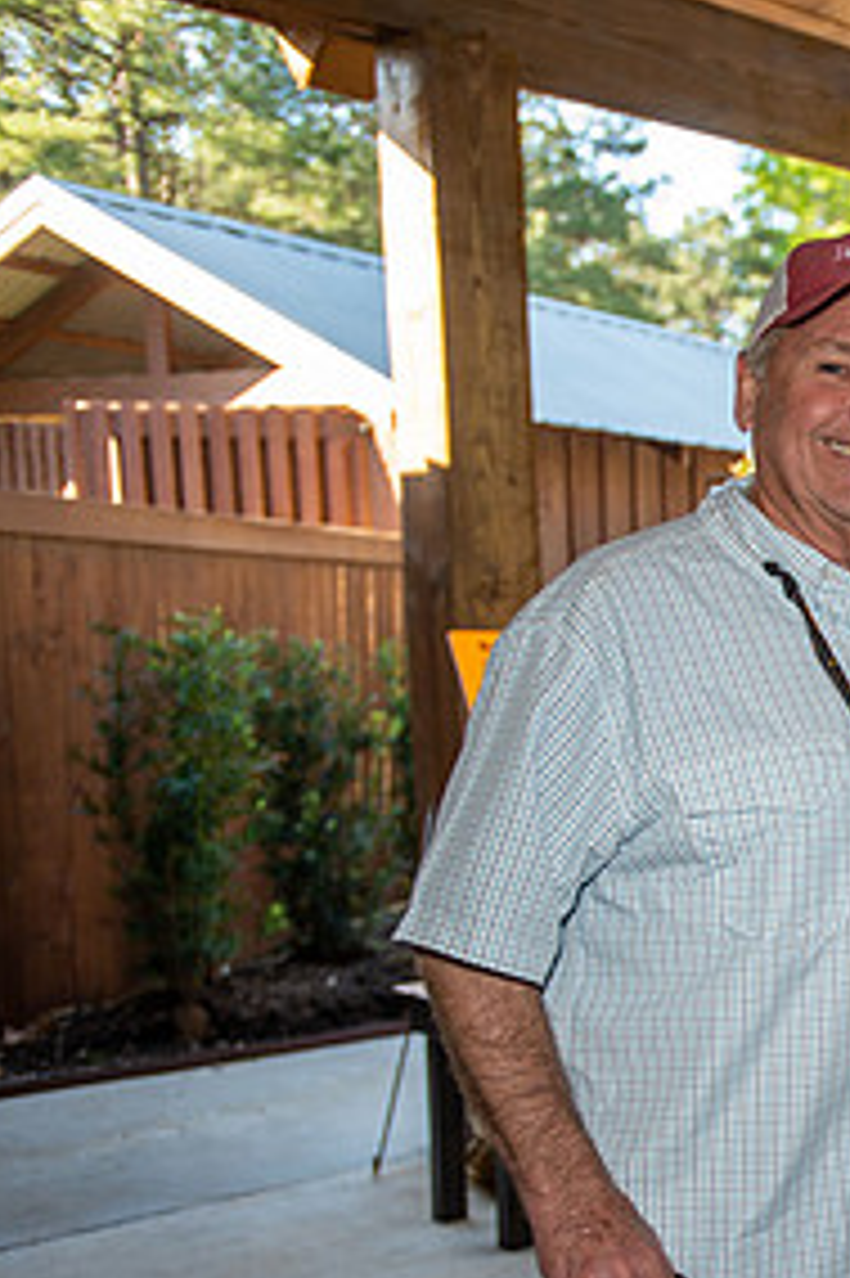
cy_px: 855
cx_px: 1282
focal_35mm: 51
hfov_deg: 21.9
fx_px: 1808
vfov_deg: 38.5
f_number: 3.2
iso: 160
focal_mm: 25
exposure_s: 1/125
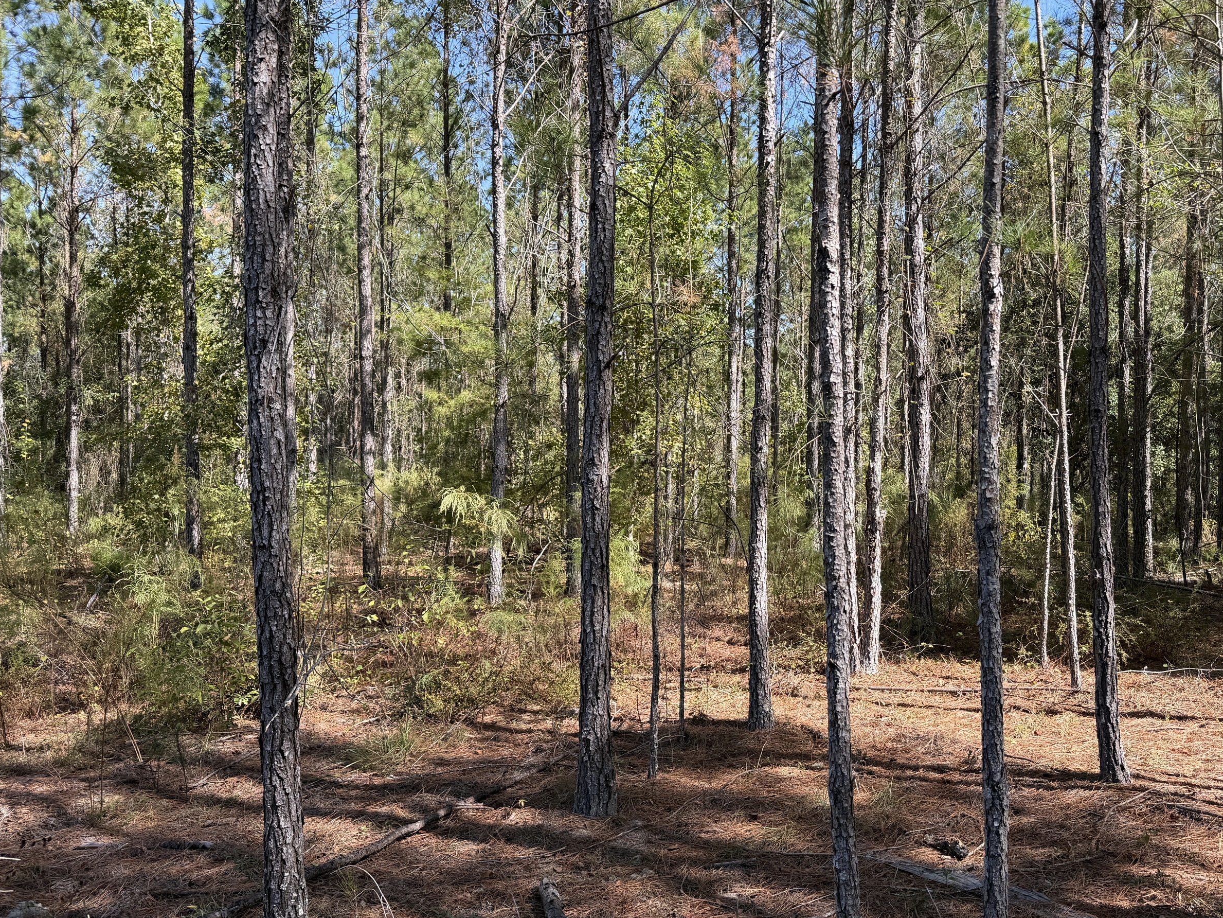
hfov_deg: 58.0
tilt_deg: +0.1
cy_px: 474
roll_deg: -0.8
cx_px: 718
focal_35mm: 31
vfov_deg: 45.4
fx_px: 1095
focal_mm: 6.76
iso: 80
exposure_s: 1/909
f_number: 1.78
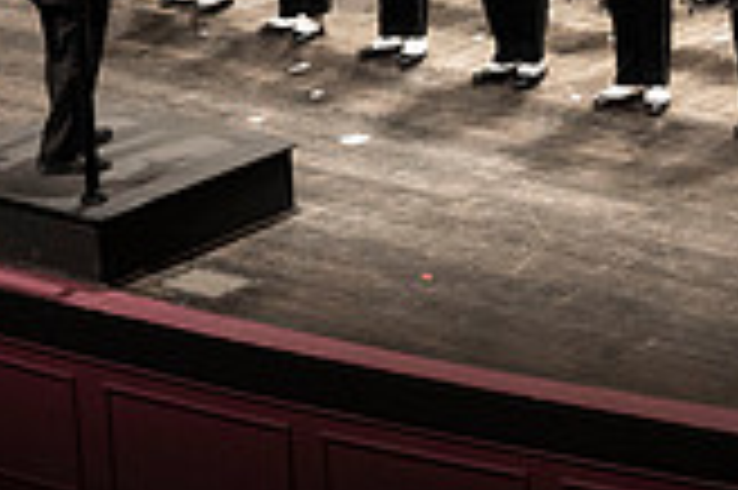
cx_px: 590
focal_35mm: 247
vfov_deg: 5.5
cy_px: -333
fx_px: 5058
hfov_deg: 8.3
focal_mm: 70
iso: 2500
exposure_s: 1/500
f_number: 2.8
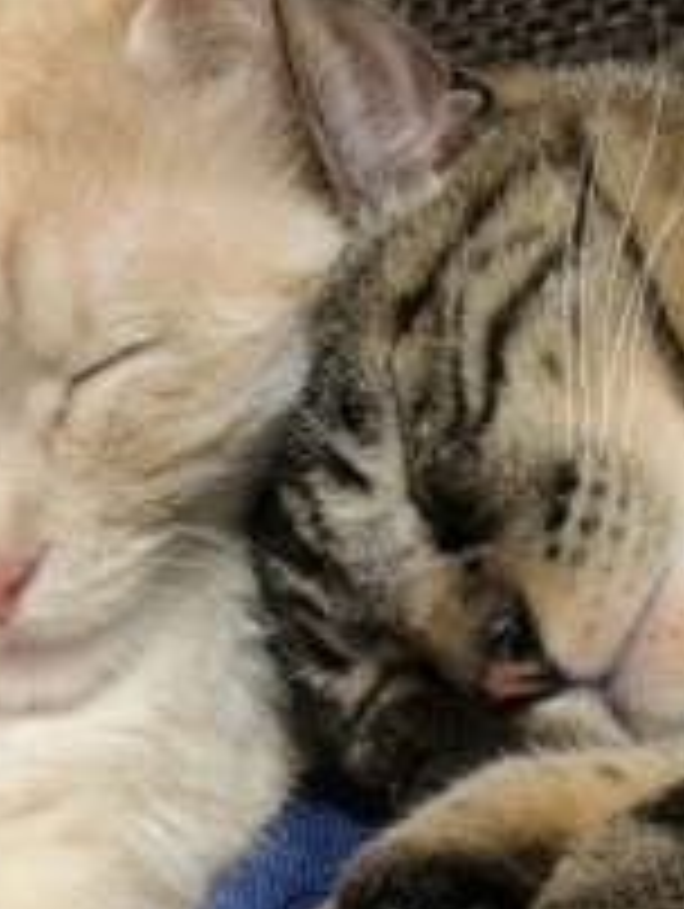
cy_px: 428
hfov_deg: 18.8
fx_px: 2051
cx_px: 184
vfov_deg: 25.0
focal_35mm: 78
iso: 400
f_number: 2.4
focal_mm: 4.28
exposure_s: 1/20
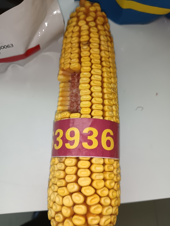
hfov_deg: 51.3
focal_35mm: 27
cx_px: 85
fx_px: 177
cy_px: 113
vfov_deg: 65.3
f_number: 1.8
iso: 450
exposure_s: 1/33.3
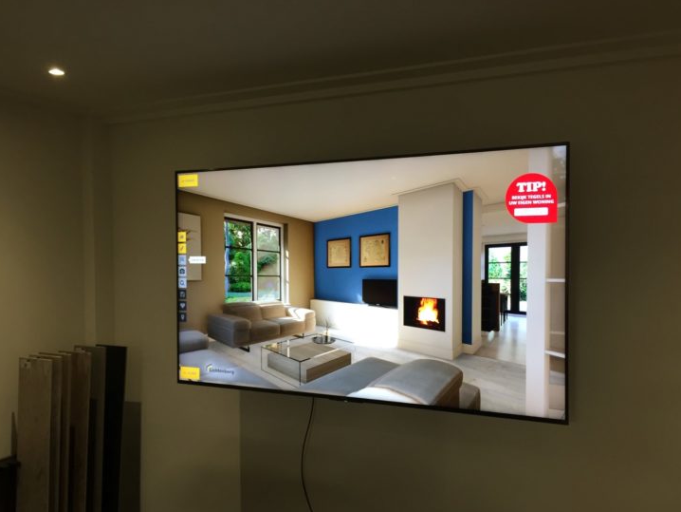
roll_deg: -1.1
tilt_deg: -0.1
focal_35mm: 31
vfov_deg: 45.4
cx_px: 344
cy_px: 272
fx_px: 610
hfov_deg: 58.3
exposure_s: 1/33
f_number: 2.2
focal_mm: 4.15
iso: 100
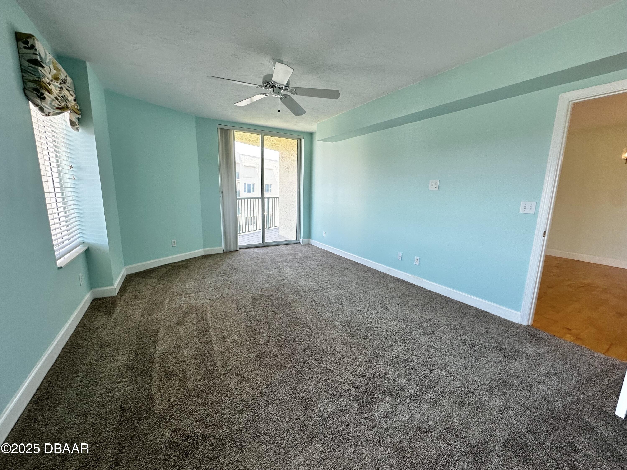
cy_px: 235
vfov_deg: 85.7
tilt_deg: -10.1
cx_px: 314
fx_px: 254
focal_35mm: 14
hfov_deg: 102.1
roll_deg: -1.1
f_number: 2.2
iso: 80
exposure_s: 1/120
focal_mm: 2.22
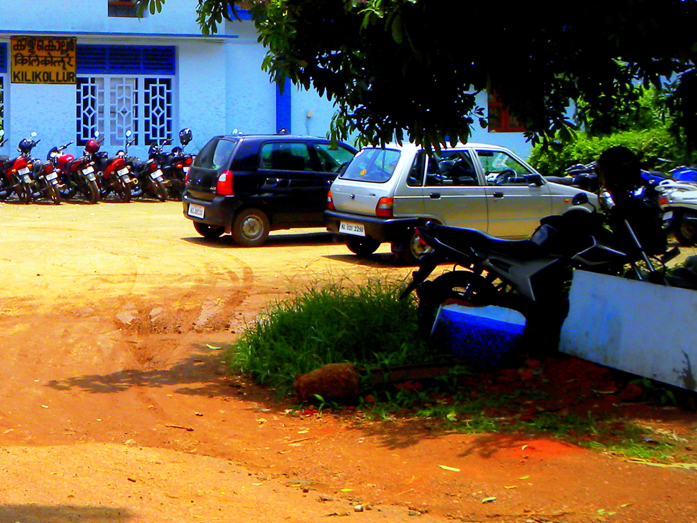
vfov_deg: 22.5
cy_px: 76
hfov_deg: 28.5
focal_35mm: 64
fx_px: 1289
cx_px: 9
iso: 64
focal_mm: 4.6
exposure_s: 1/264
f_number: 5.6
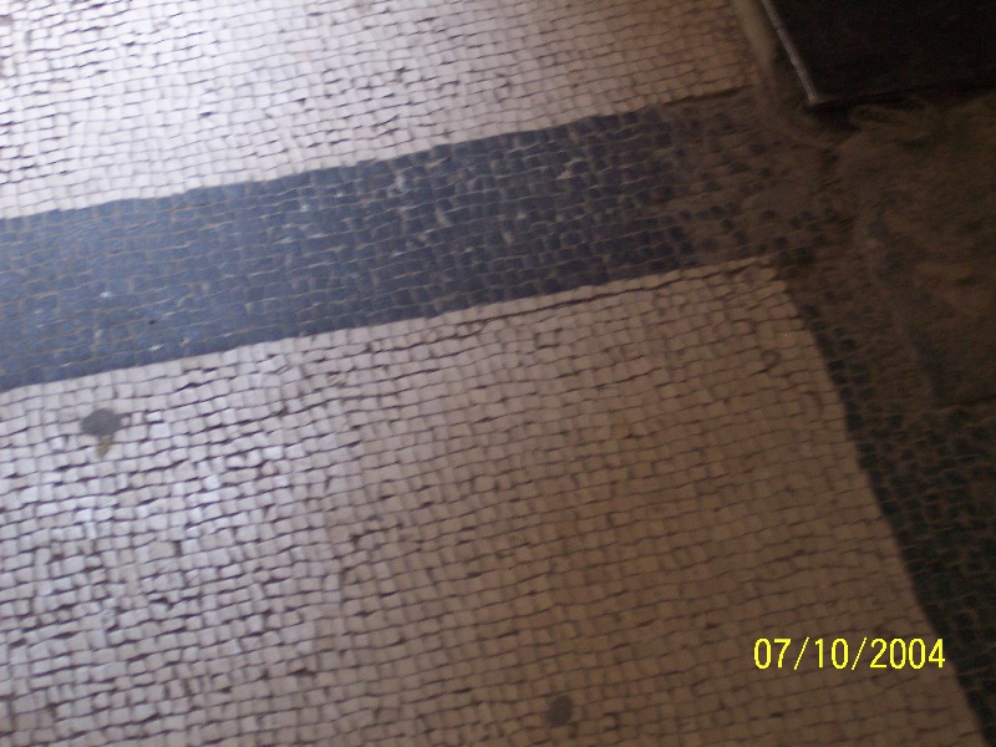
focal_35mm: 101
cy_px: 374
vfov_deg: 14.6
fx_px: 2906
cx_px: 498
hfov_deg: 19.4
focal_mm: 21.3
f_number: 4.8
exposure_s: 1/8
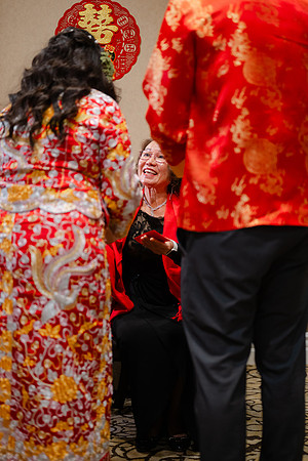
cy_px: 230
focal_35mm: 50
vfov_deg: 39.6
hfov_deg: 27.0
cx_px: 154
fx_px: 642
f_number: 1.8
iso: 640
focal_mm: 50
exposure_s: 1/125
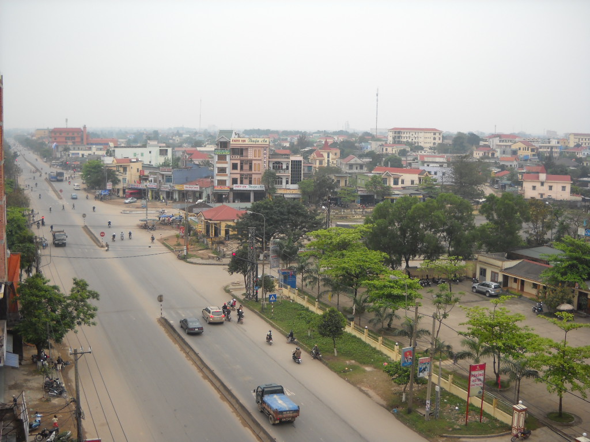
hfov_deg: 45.8
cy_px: 221
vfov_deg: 35.1
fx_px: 699
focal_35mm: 41
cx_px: 295
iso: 64
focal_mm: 6.72
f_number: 3.1
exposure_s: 1/218
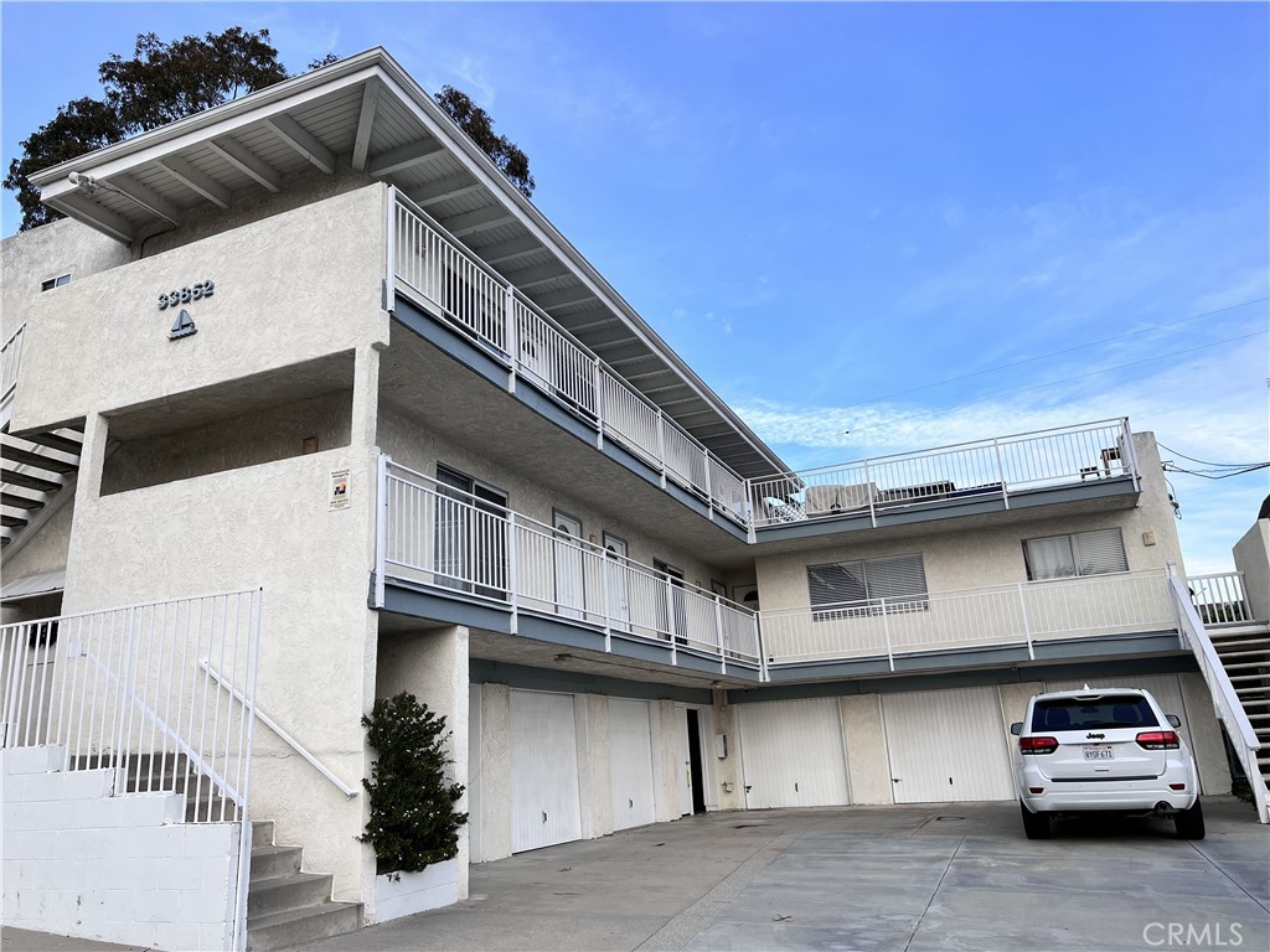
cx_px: 635
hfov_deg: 67.3
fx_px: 954
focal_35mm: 26
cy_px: 476
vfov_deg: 53.1
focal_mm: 5.7
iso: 50
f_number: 1.5
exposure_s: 1/1295
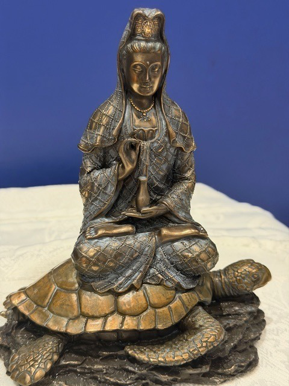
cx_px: 144
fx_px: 534
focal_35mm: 48
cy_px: 193
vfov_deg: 39.7
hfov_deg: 30.3
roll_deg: -0.8
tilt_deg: -21.4
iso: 640
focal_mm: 6.76
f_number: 1.78
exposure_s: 1/24
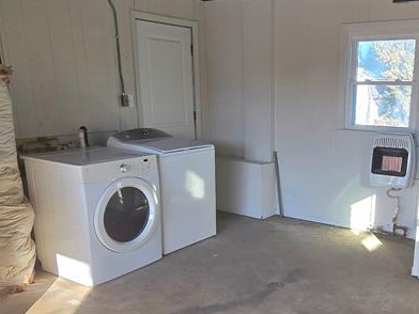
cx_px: 294
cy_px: 215
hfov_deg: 52.4
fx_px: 412
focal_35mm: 34
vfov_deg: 41.1
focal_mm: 2.2
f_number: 2.2
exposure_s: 1/256
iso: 50
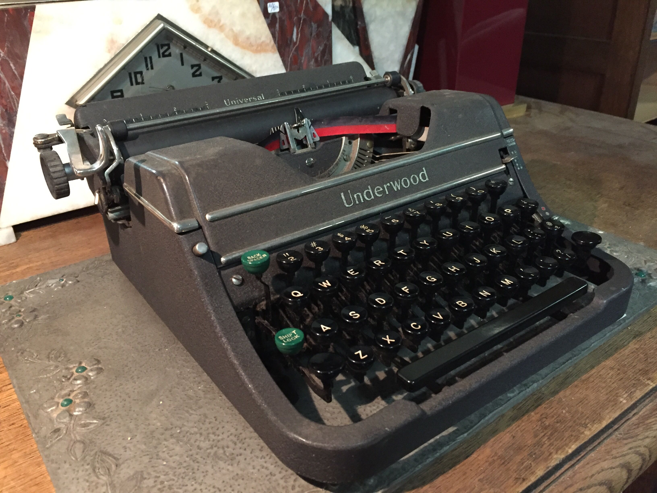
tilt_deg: -28.6
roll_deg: -1.4
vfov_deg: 48.2
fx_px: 550
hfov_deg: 61.7
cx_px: 328
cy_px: 246
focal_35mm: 29
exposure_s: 1/17
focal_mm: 4.15
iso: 320
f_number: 2.2
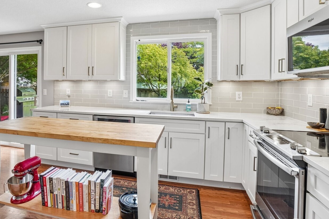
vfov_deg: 56.7
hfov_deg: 77.5
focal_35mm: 22
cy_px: 85
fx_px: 201
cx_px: 128
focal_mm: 16
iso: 400
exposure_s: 1/50
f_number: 8
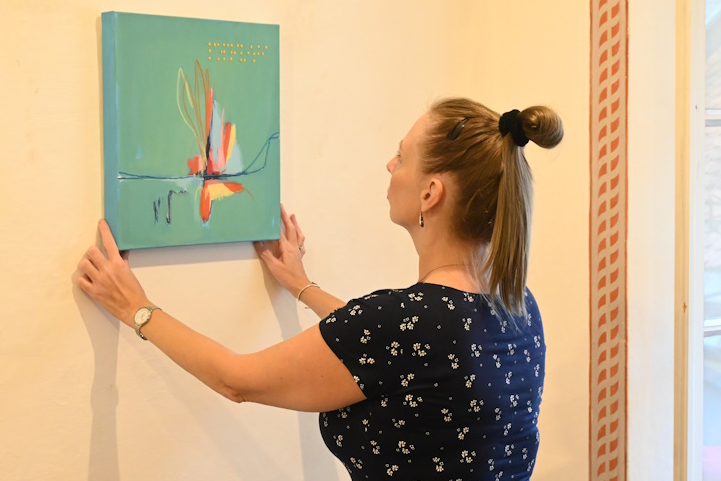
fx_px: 1376
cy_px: 236
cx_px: 256
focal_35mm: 69
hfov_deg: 29.2
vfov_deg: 19.8
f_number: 6.3
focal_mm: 33
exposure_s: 1/40
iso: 2500
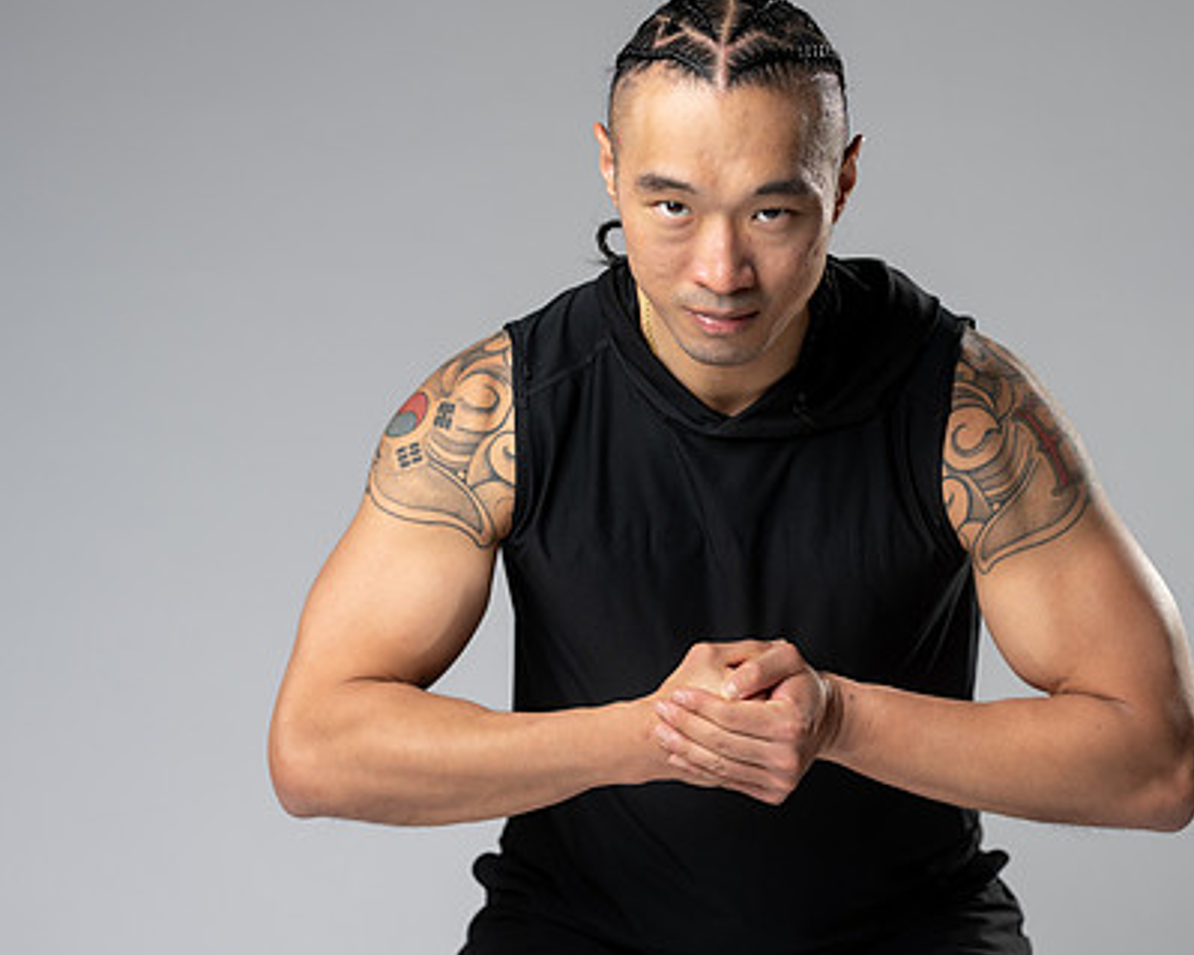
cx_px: 748
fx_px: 4098
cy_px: 463
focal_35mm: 116
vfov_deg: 13.3
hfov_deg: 16.6
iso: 200
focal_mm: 85
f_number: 3.2
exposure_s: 1/160
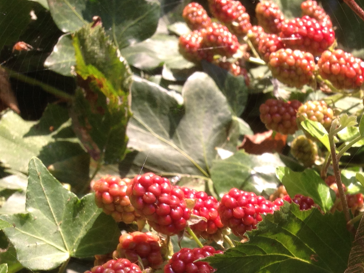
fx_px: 873
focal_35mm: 83
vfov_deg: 17.0
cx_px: 409
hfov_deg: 22.2
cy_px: 320
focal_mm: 4.12
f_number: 2.4
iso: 50
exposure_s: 1/238
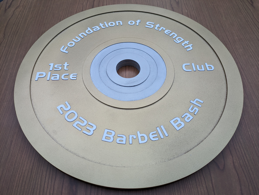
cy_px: 98
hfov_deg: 69.4
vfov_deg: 54.9
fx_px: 187
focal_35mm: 25
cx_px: 130
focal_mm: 5.43
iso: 91
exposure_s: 1/120
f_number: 1.89
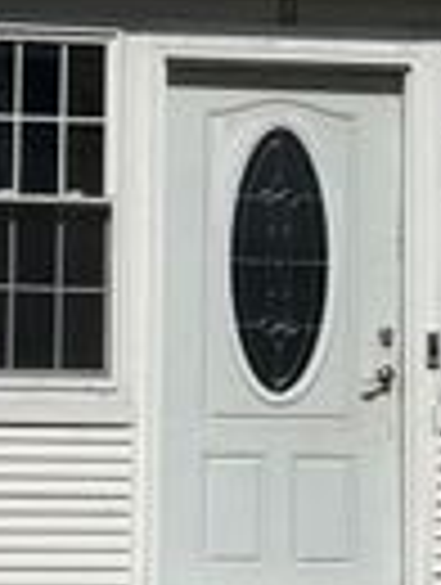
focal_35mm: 123
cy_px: 178
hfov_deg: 12.0
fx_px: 2083
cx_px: 54
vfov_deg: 15.9
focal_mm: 6.76
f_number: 1.78
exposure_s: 1/17544
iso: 64
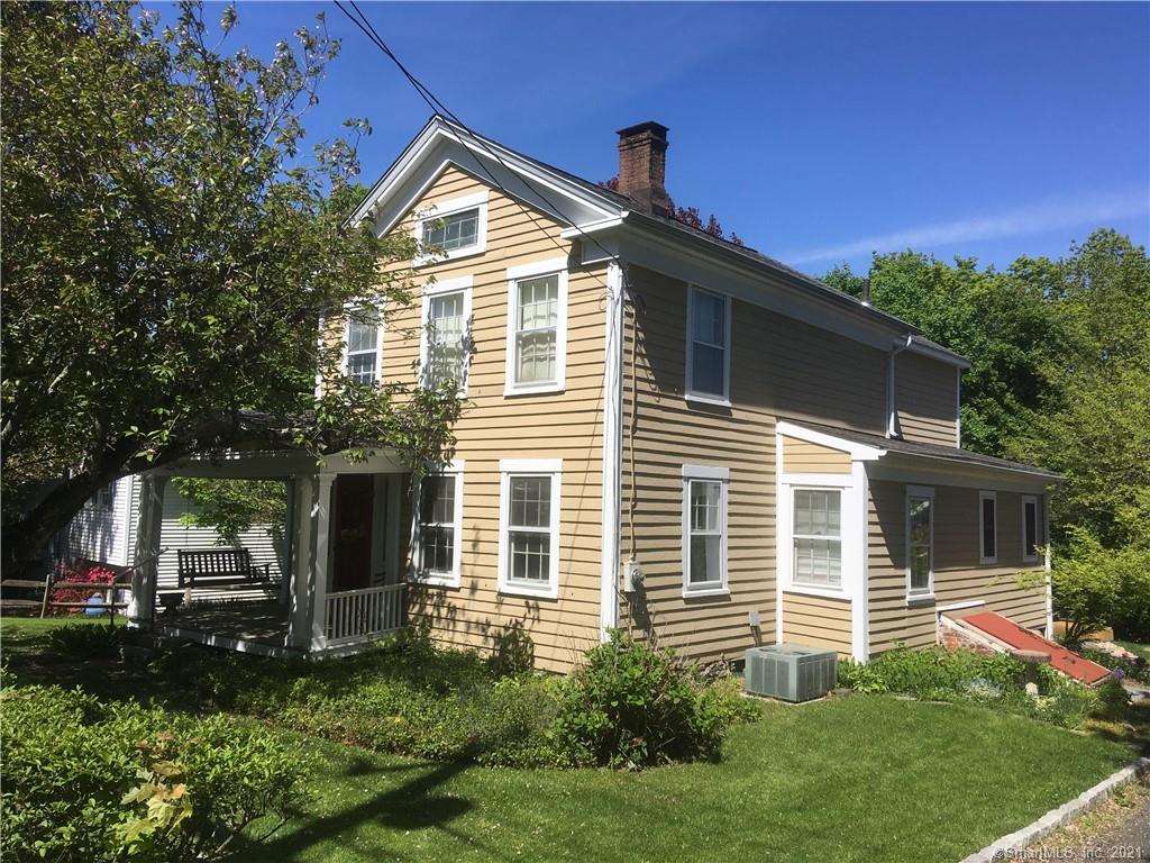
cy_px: 432
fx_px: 963
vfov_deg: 48.2
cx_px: 575
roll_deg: -2.4
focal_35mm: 29
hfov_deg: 61.7
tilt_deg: +3.4
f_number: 2.2
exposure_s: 1/1709
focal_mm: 4.15
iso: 25
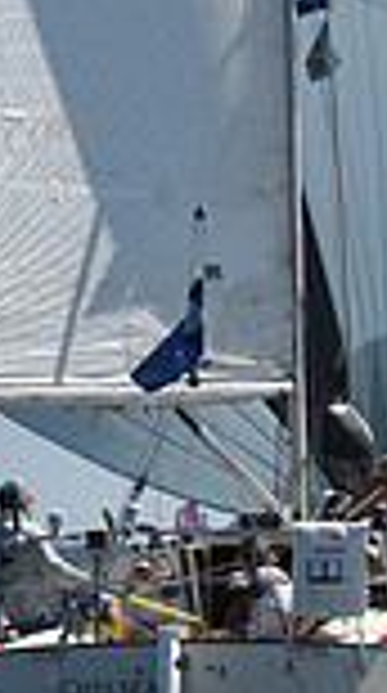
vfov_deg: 7.7
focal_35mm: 277
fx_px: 5081
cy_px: -112
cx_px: 335
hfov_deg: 4.4
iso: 320
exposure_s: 1/1250
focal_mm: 70
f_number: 10
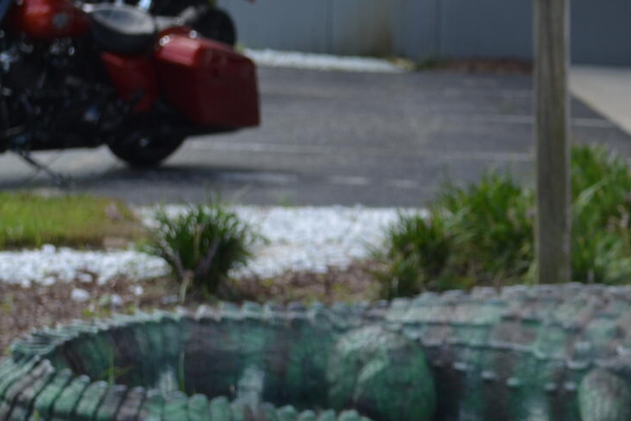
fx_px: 2531
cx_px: 831
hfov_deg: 13.7
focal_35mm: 144
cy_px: 236
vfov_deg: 9.5
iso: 100
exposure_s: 1/160
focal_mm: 35
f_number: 5
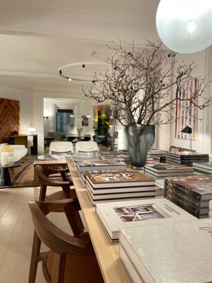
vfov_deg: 67.4
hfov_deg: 53.0
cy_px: 142
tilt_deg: -2.8
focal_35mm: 26
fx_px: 213
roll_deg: -0.7
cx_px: 106
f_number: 1.6
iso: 125
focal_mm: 4.2
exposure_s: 1/50
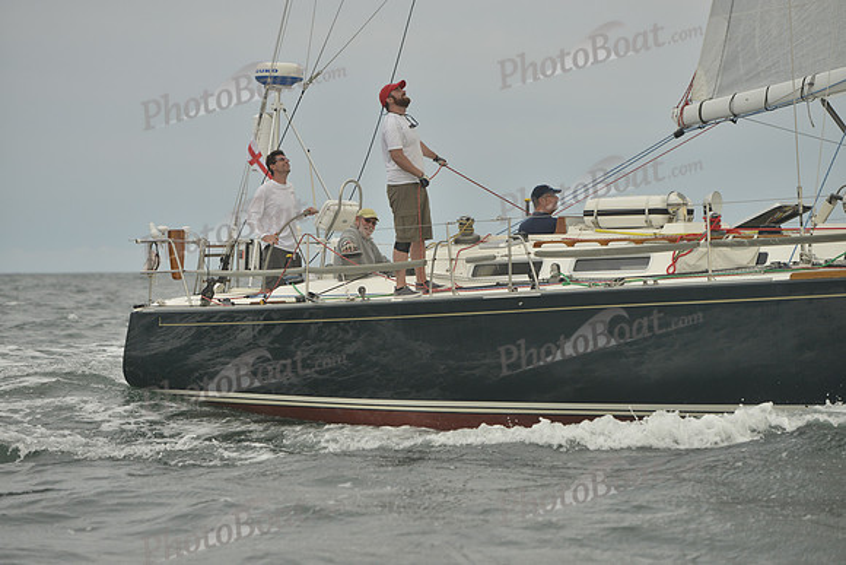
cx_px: 423
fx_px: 3056
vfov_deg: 10.6
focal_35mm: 130
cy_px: 282
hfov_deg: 15.8
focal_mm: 130
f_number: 4
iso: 400
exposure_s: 1/1250
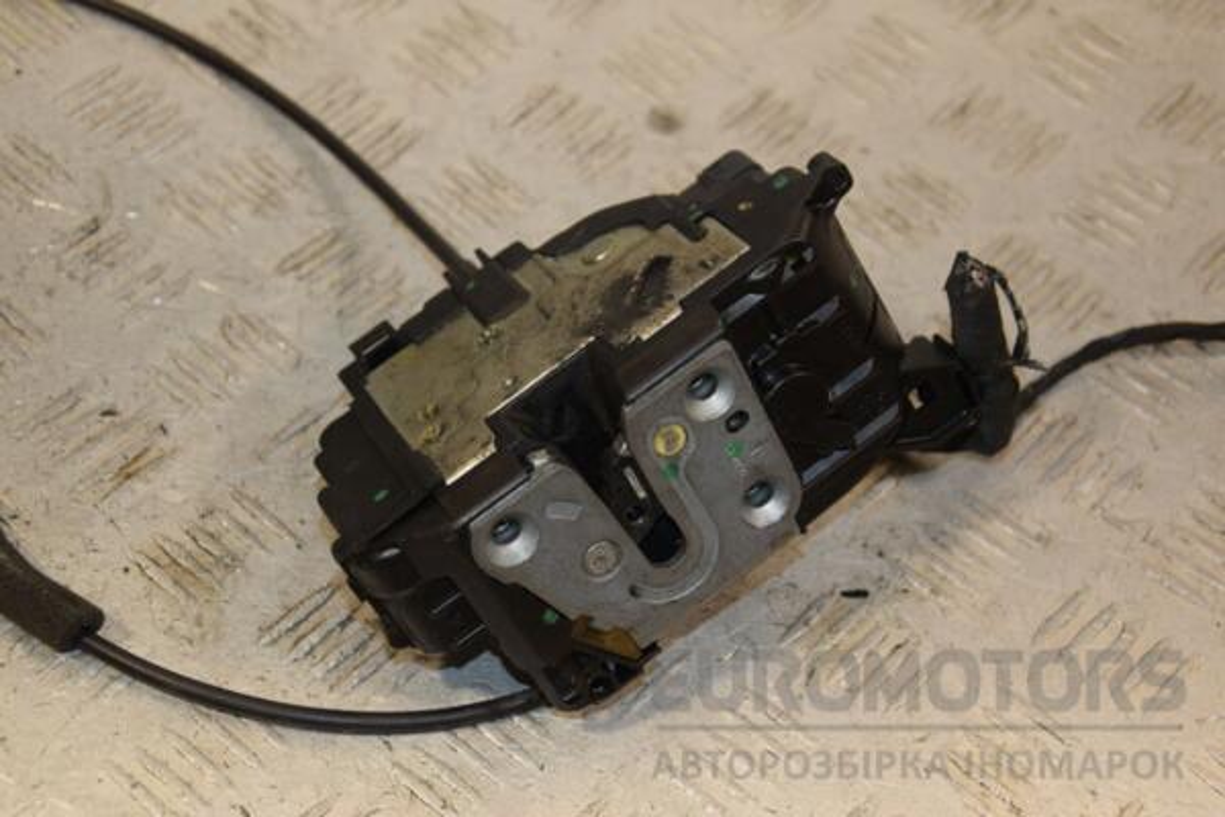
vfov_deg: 18.2
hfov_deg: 27.0
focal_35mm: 75
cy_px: 408
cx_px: 612
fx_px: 2552
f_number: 5.6
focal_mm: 50
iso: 800
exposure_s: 1/200
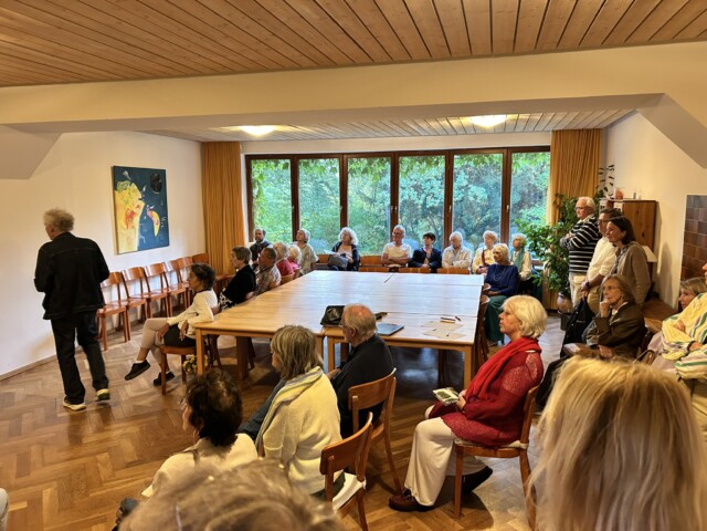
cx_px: 354
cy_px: 266
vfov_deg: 53.1
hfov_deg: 67.3
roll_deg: +1.1
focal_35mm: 26
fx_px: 531
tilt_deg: -8.9
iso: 250
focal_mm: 5.7
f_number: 1.5
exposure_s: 1/50
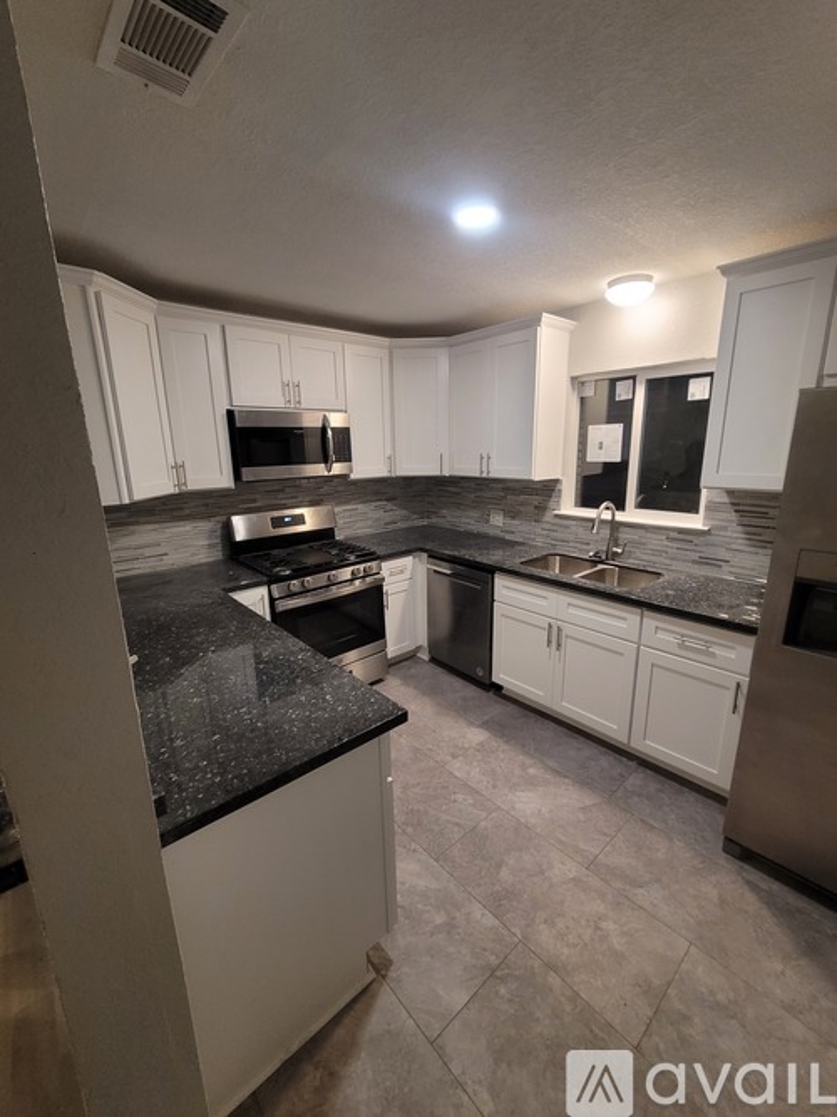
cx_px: 418
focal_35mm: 13
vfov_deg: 106.2
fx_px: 419
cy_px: 558
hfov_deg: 89.9
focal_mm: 2.2
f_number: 2.2
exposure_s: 1/60
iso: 400
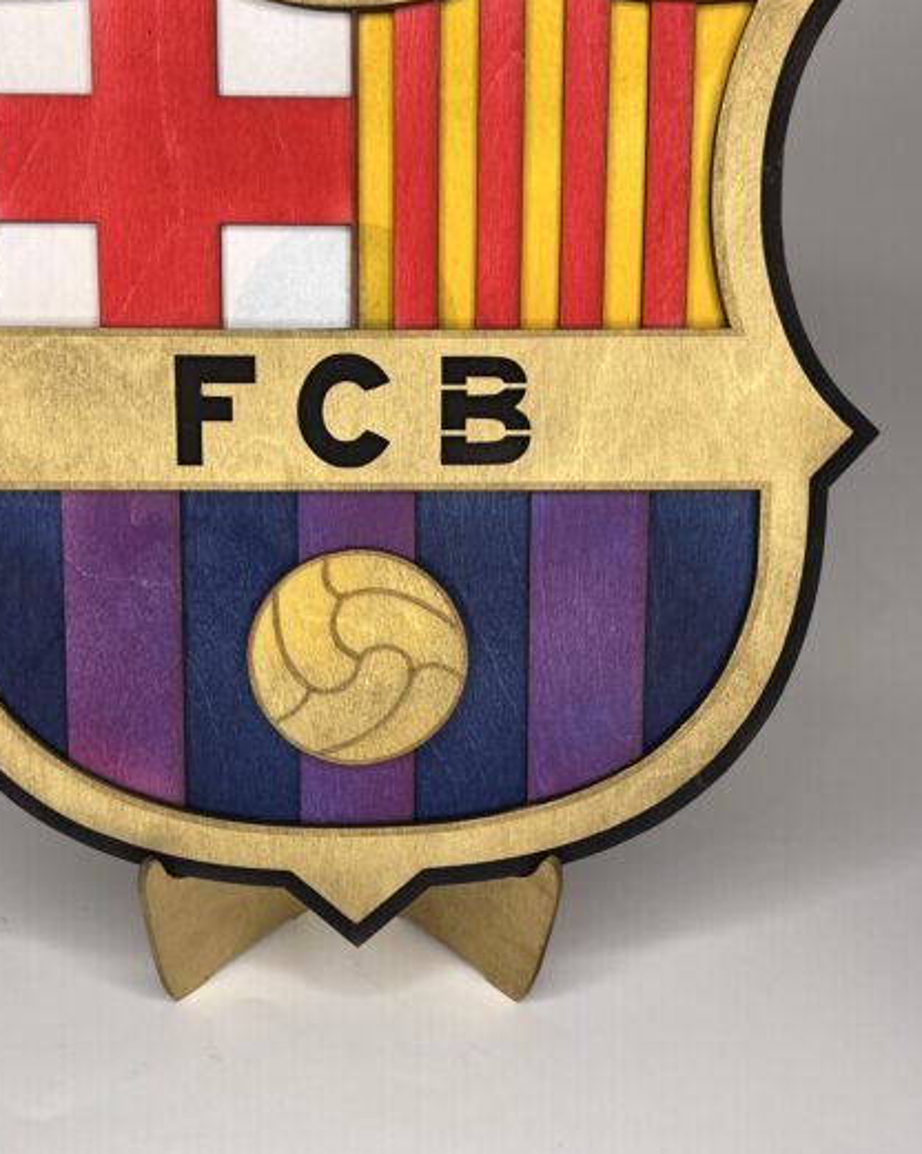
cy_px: 527
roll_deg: -0.9
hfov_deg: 38.0
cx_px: 368
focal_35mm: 39
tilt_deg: -28.4
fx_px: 1332
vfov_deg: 46.8
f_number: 1.5
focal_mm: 5.7
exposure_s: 1/597
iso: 50
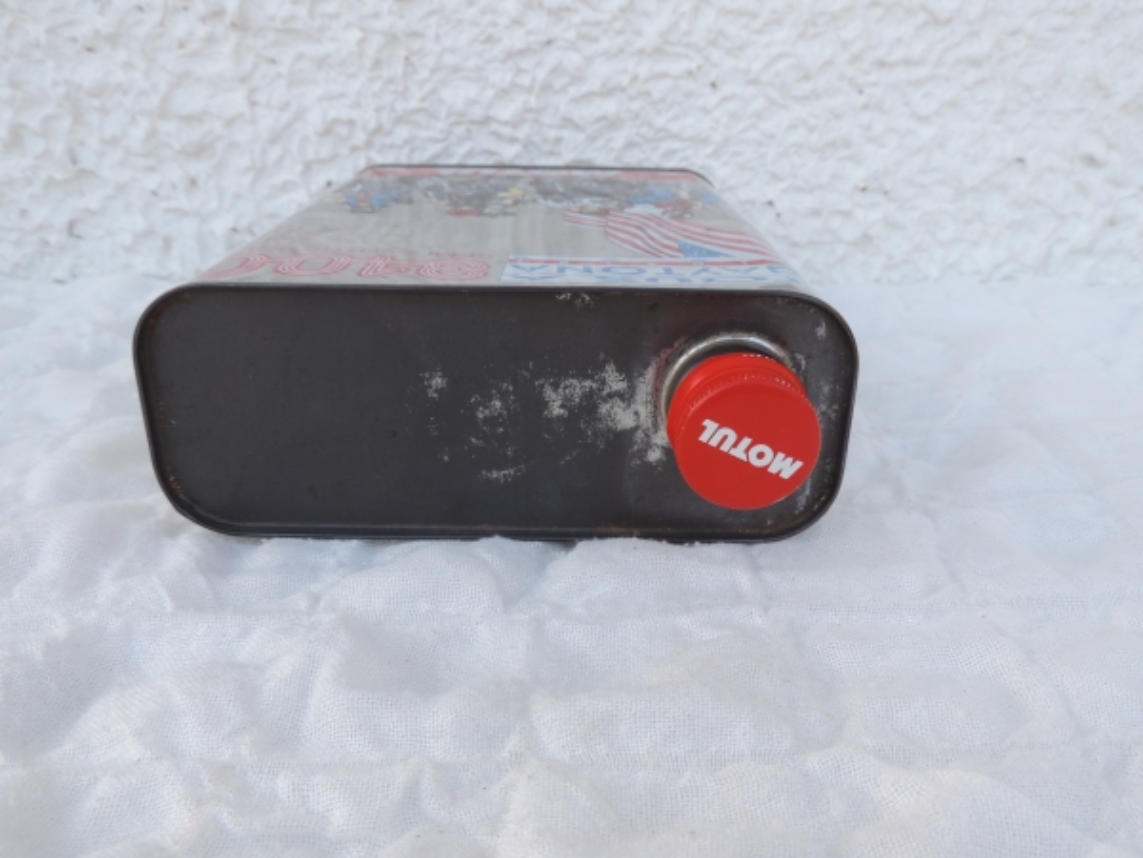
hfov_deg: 63.4
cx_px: 572
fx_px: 925
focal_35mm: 28
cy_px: 429
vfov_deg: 49.7
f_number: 3.1
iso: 80
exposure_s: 1/160
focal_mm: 4.9
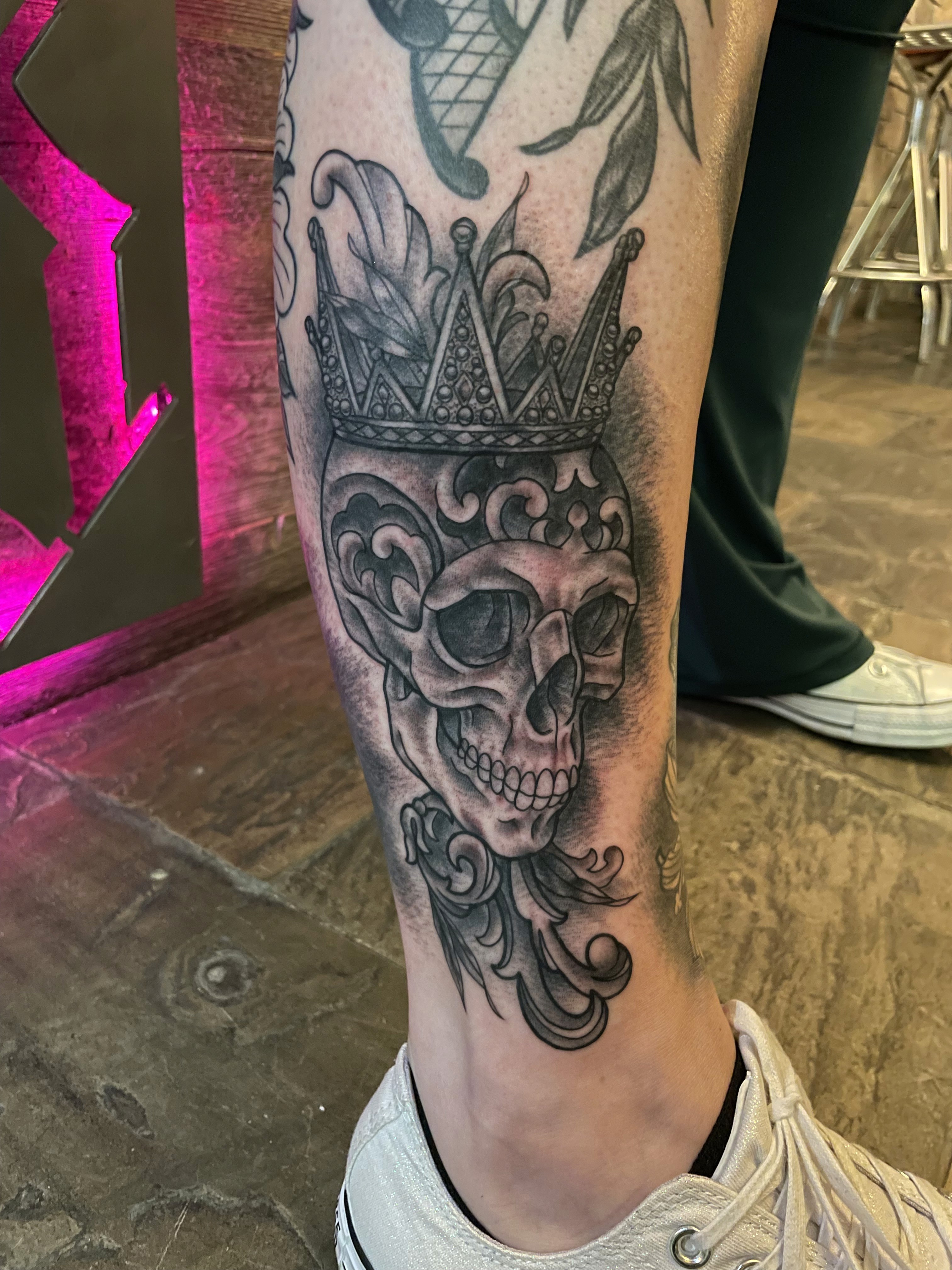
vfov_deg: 67.3
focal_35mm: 26
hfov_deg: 53.1
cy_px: 635
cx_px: 476
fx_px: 953
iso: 1000
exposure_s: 1/24
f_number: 1.6
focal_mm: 4.2
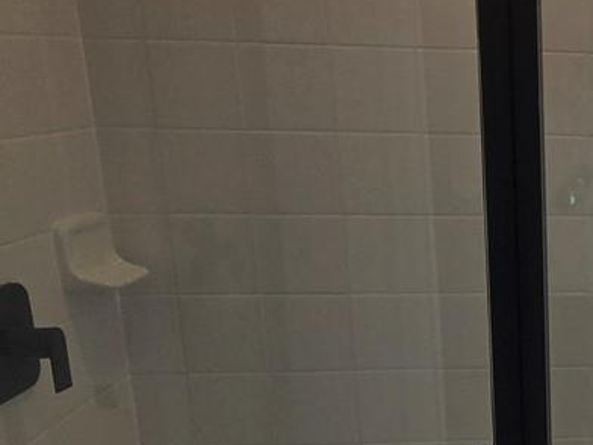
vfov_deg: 27.1
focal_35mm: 53
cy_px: 345
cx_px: 750
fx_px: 908
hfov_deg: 29.7
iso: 50
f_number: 2.2
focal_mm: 2.2
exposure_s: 1/273
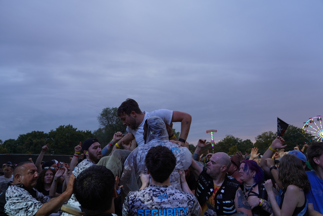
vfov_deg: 49.6
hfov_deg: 69.4
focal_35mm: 26
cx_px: 162
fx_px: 233
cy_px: 108
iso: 500
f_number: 4
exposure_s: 1/160
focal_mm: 26
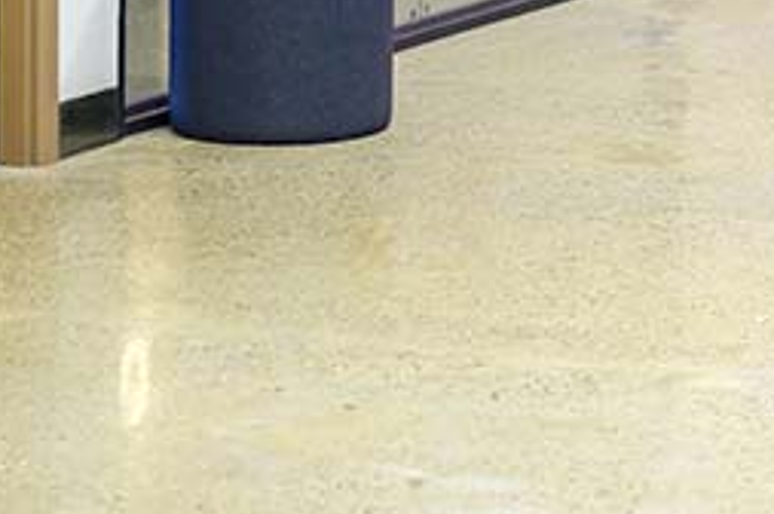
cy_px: -416
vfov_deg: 7.0
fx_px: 4080
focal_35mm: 190
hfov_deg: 10.5
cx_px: 1156
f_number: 2.8
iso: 3600
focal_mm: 50
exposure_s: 1/250
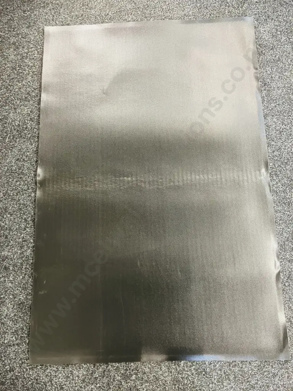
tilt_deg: -77.1
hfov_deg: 49.7
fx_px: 316
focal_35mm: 28
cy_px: 196
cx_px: 146
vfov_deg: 63.4
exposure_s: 1/25
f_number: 1.8
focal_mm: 3.99
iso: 400
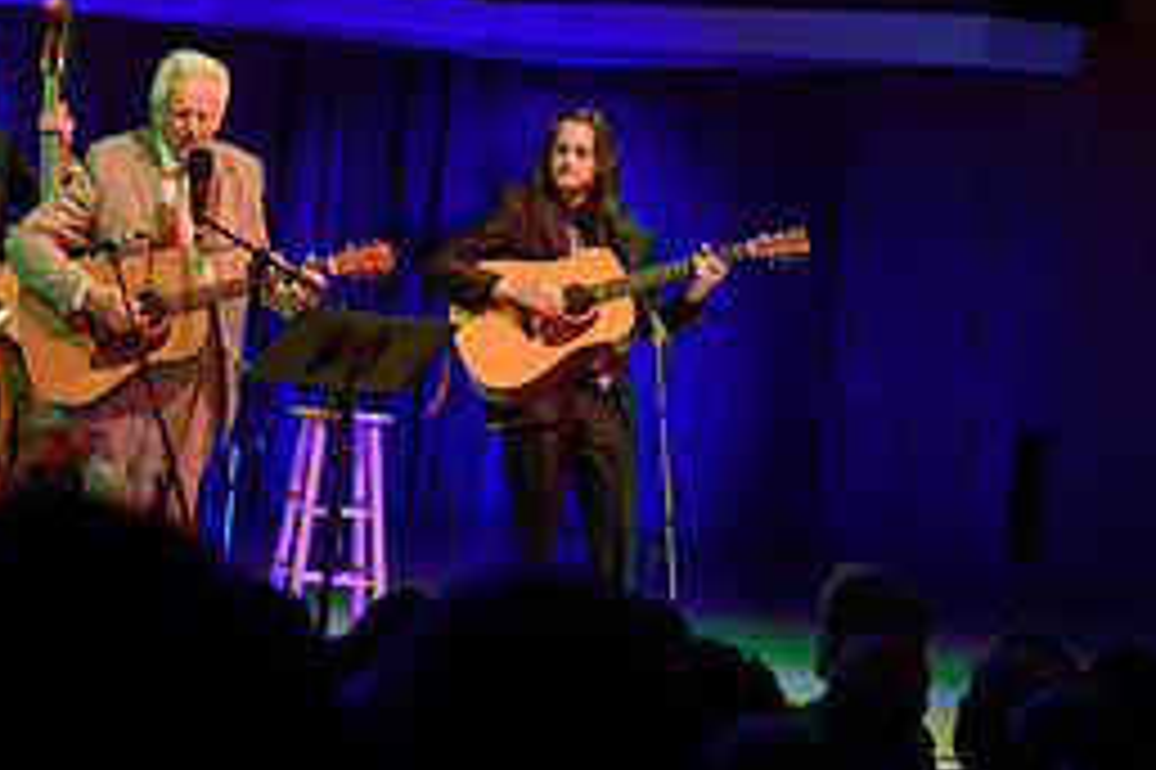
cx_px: 174
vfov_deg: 7.8
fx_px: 5648
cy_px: 167
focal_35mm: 176
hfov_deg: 11.6
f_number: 5
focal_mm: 70
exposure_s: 1/160
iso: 2500
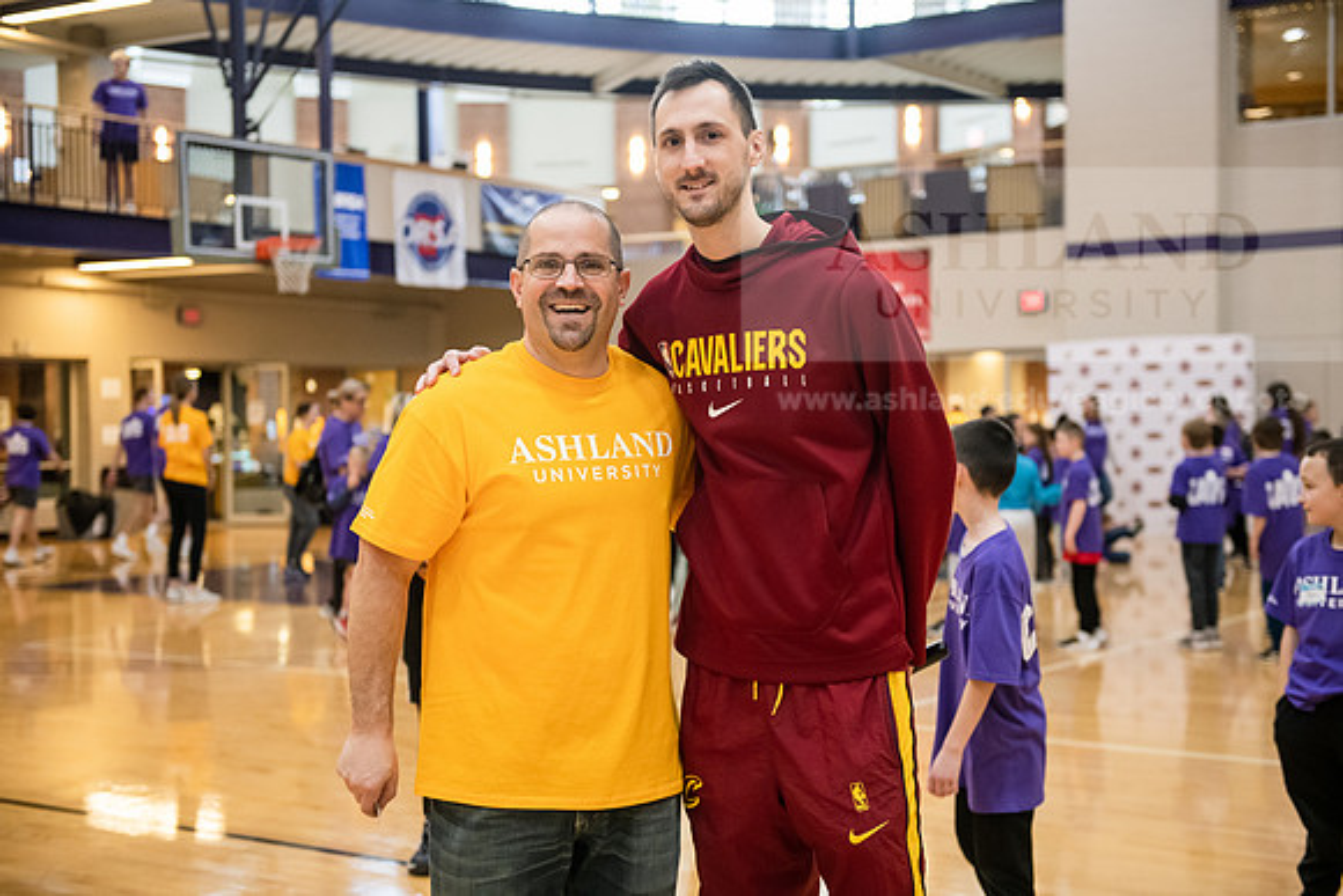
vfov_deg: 26.0
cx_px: 672
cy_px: 448
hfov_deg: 38.2
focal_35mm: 52
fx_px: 1940
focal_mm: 52
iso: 2500
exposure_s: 1/200
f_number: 3.2
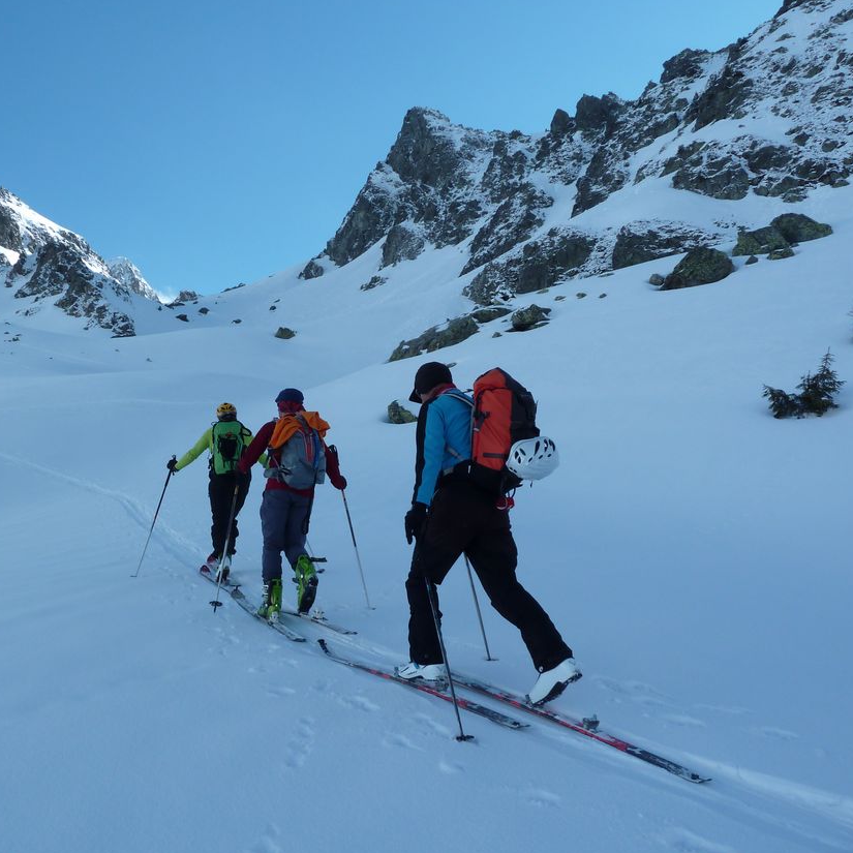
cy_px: 424
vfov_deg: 54.0
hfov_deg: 53.0
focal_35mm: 30
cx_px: 285
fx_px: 836
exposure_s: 1/400
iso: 80
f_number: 4.5
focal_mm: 4.1
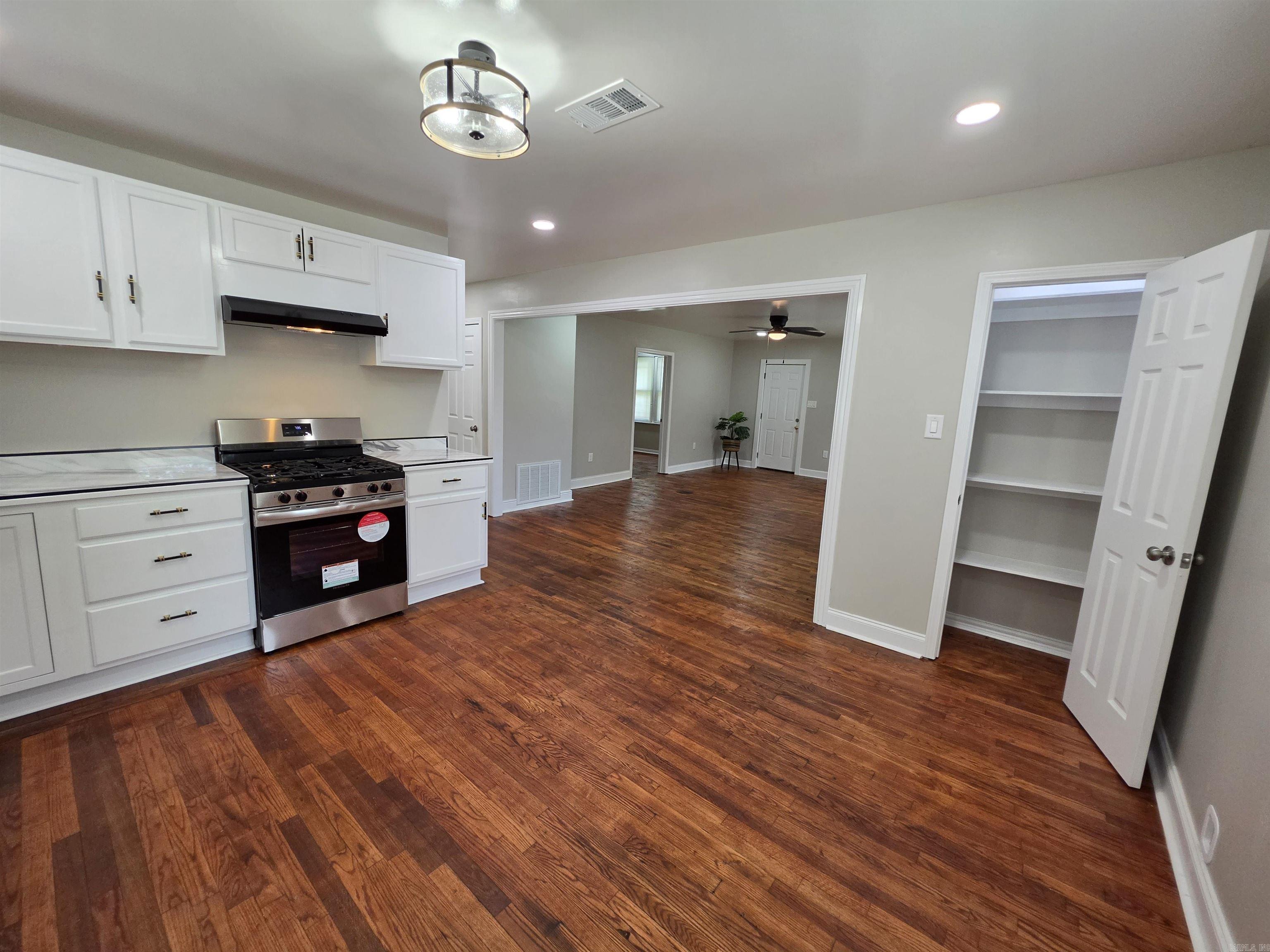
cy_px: 476
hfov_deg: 106.2
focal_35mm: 13
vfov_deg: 89.9
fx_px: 477
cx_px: 635
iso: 160
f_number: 1.9
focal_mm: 2.2
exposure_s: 1/120
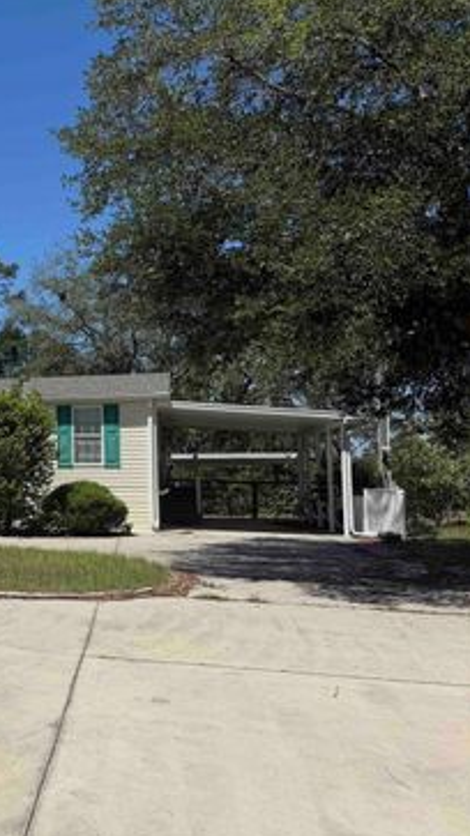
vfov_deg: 55.3
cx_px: -101
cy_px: 416
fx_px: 798
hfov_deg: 28.4
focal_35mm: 36
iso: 80
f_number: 1.78
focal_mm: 6.76
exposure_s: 1/7353
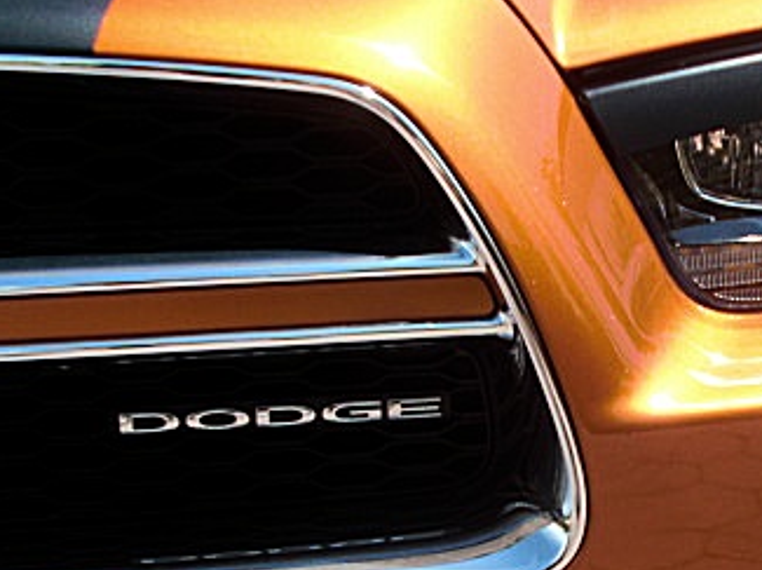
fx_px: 1561
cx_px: 535
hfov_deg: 27.2
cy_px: 469
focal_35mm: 71
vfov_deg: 20.4
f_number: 2.8
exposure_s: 1/640
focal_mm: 6.3
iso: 50
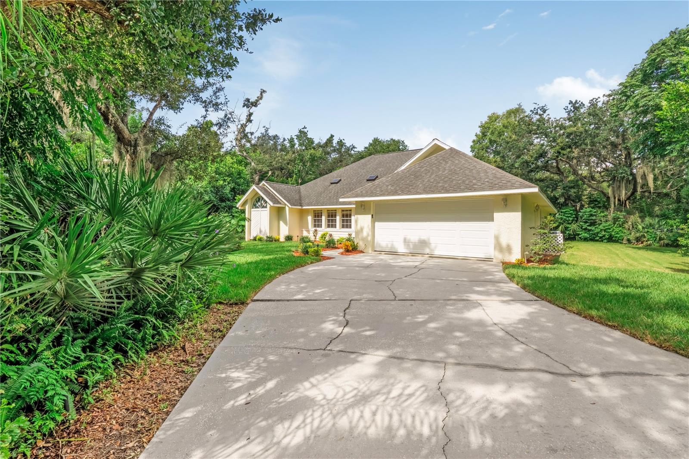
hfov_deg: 95.0
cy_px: 230
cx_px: 344
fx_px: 316
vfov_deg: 72.0
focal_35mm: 16
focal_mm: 11
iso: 250
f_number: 9
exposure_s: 1/3200
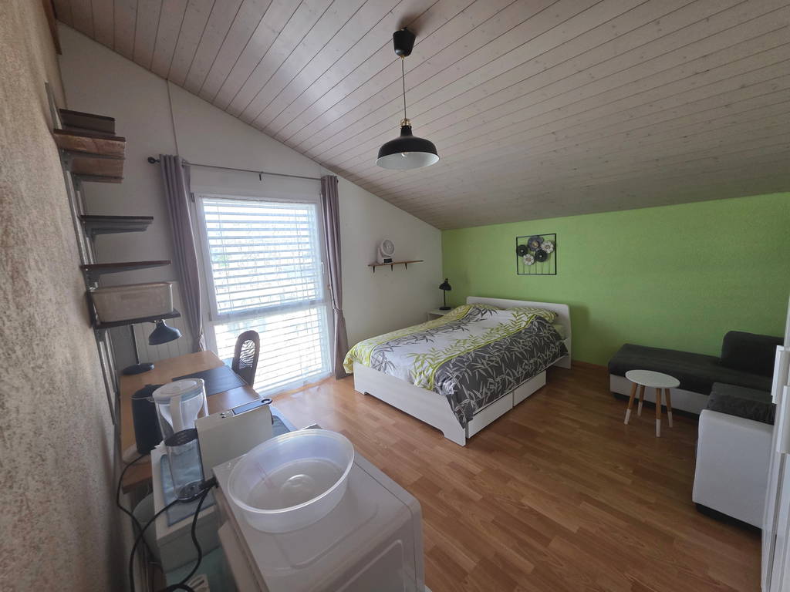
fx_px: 297
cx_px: 395
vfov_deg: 89.9
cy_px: 296
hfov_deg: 106.2
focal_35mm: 13
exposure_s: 1/100
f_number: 1.9
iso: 250
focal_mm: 2.2
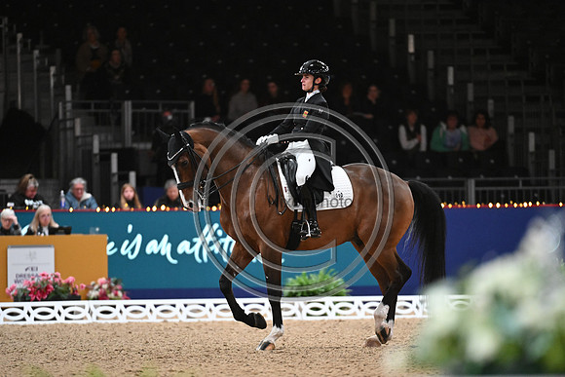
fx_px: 6279
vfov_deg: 3.4
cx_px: 282
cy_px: 188
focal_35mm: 400
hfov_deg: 5.2
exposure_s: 1/640
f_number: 4
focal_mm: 400
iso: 6400
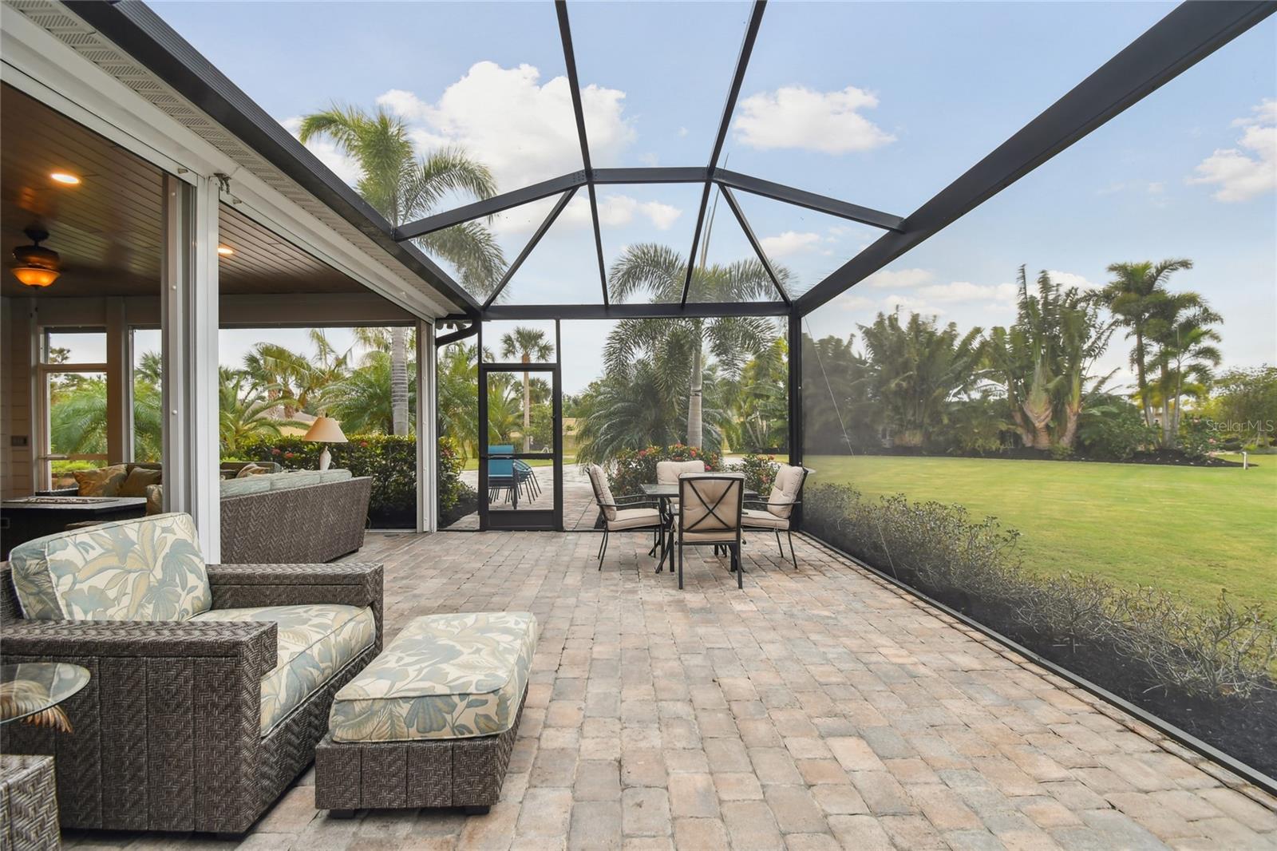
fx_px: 532
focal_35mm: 15
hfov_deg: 100.4
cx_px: 638
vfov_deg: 77.3
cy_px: 426
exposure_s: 1/30
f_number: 7.1
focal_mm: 10
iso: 100
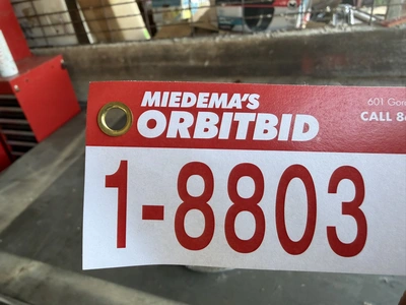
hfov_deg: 71.6
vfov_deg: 56.8
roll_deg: +13.1
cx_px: 203
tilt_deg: -31.4
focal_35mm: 24
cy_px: 152
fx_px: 281
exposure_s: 1/121
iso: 80
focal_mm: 2.22
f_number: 2.2
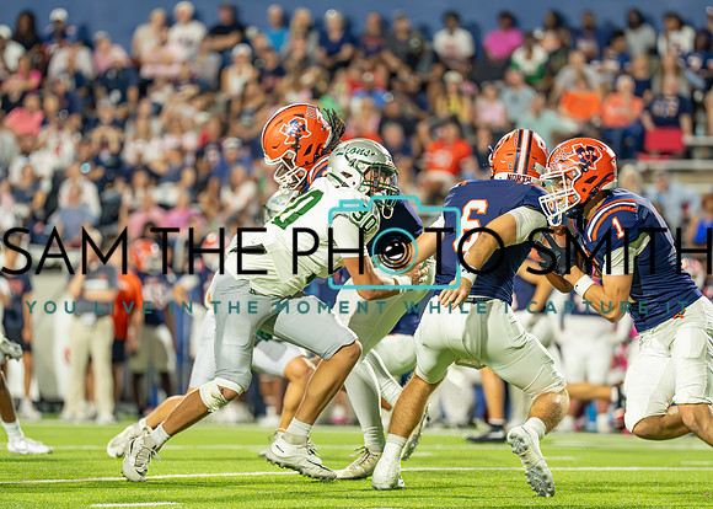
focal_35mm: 316
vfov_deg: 4.6
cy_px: 294
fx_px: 6391
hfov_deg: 6.4
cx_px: 365
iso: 3200
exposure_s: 1/1600
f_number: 2.8
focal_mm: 200
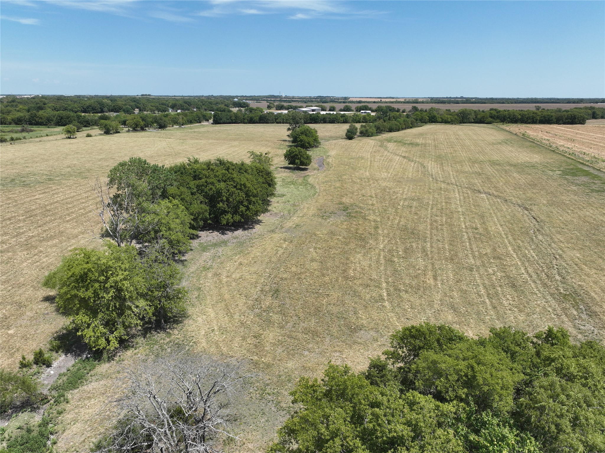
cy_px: 226
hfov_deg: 71.6
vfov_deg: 56.8
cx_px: 302
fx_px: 419
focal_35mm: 24
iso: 100
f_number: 2.8
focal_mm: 12.29
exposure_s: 1/1600
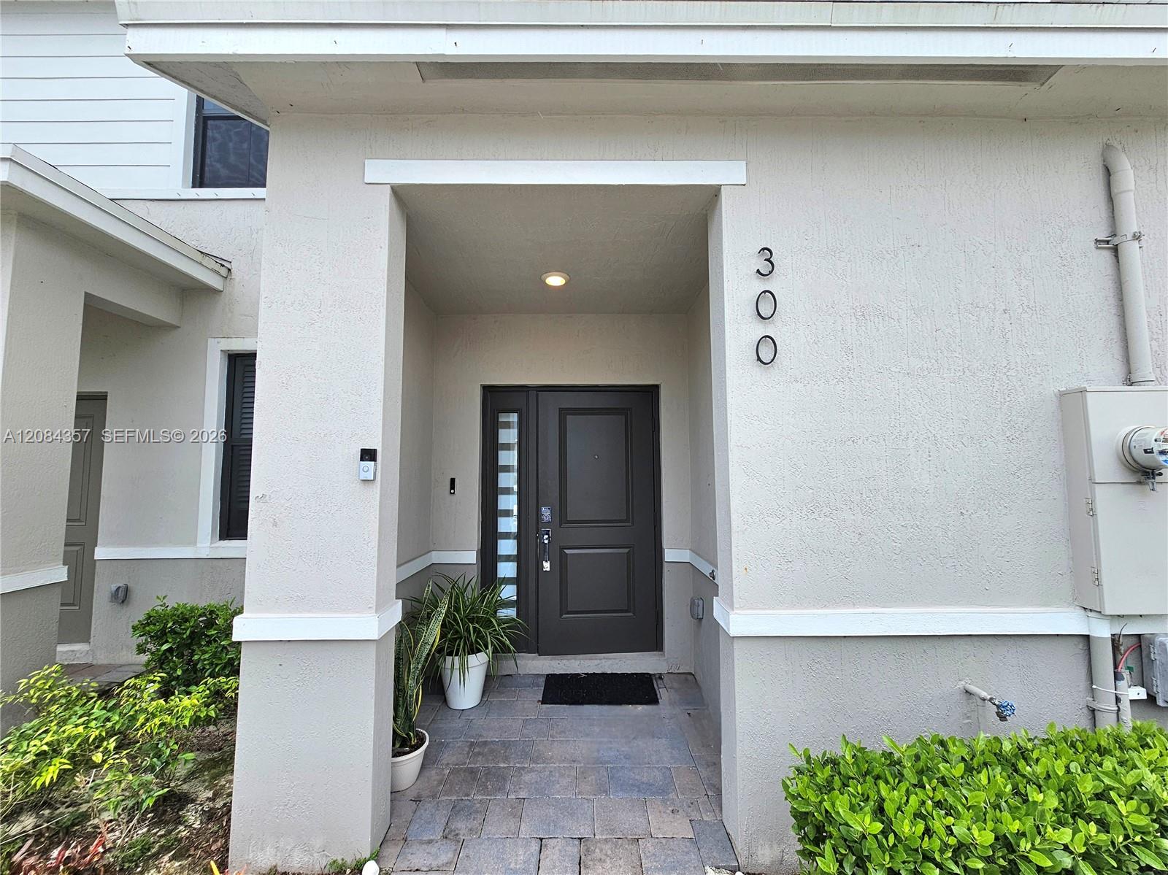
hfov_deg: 106.2
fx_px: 439
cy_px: 438
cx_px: 584
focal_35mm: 13
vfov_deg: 89.9
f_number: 2.2
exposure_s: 1/370
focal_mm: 2.2
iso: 50
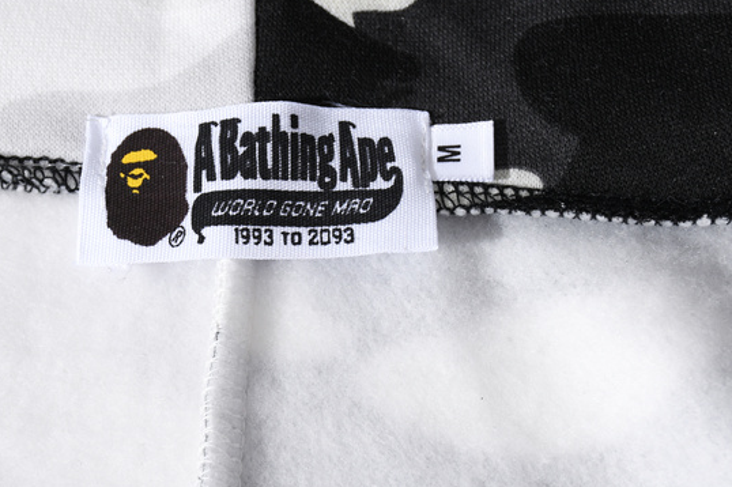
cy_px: 169
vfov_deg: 11.8
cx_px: 264
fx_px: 2357
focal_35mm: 116
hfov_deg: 17.6
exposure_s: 1/100
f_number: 9
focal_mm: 52
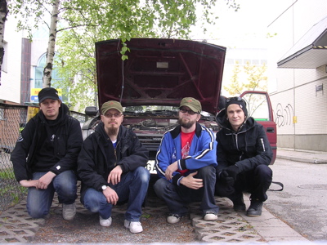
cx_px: 164
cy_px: 122
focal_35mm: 46
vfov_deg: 31.5
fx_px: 435
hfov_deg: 41.2
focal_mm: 7.1
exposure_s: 1/31.3
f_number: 3
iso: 100
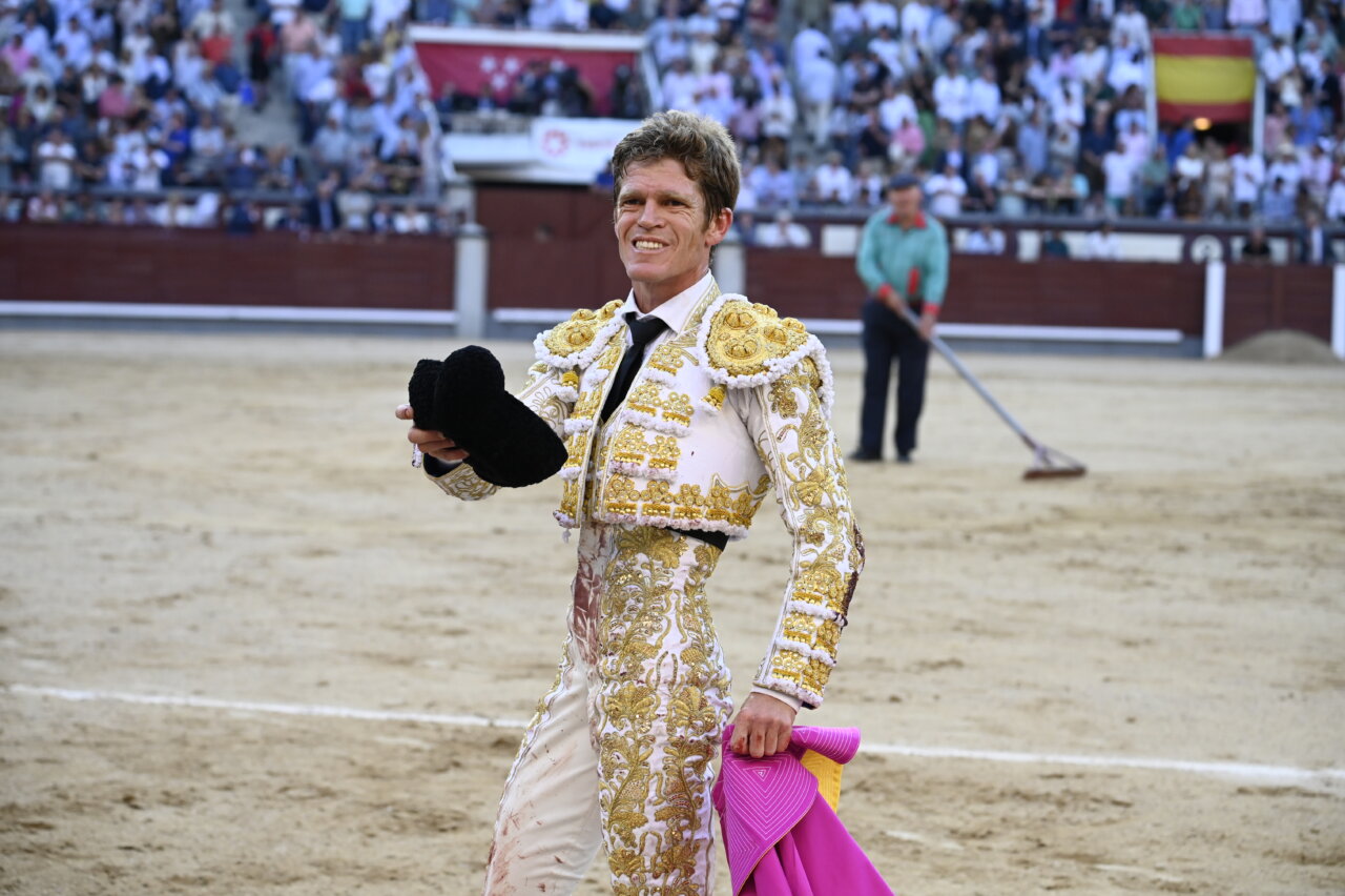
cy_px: 448
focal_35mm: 100
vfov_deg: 13.7
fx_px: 3734
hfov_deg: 20.4
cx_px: 672
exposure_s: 1/1000
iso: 2000
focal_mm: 100
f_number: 5.6
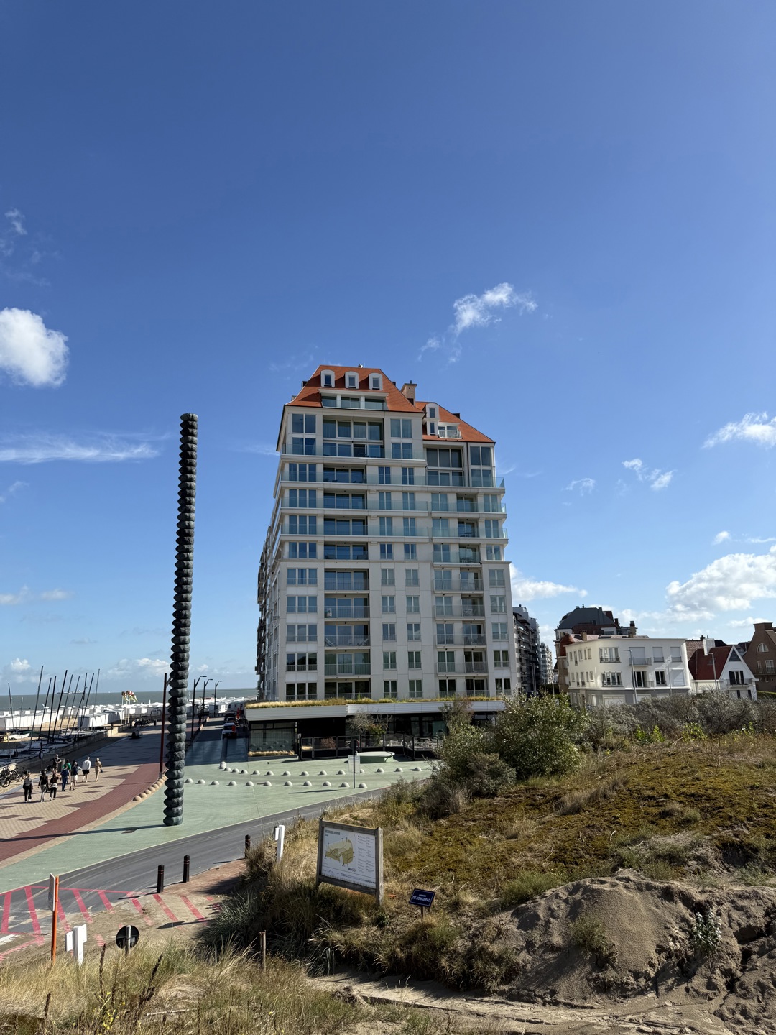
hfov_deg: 56.8
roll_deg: +1.9
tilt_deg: +12.8
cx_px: 388
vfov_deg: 71.6
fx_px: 717
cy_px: 518
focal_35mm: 24
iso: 80
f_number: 1.78
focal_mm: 6.76
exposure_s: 1/5319
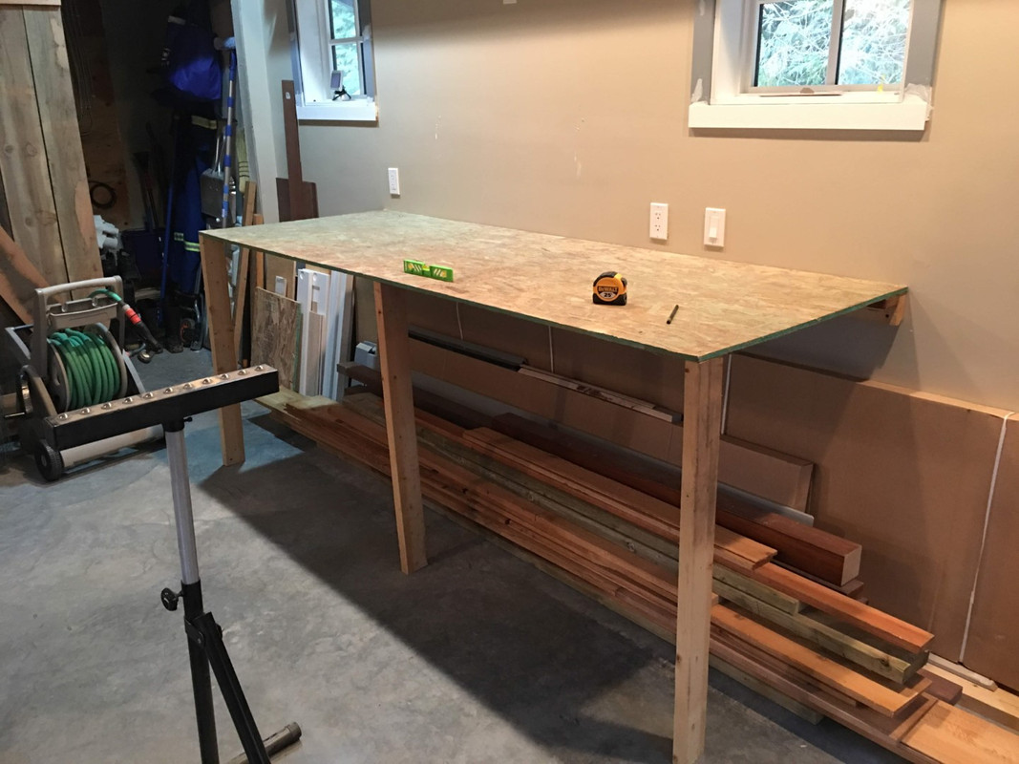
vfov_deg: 48.2
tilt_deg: -17.6
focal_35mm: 29
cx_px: 510
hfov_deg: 61.7
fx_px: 854
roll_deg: +0.8
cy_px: 382
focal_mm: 4.15
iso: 64
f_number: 2.2
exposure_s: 1/4
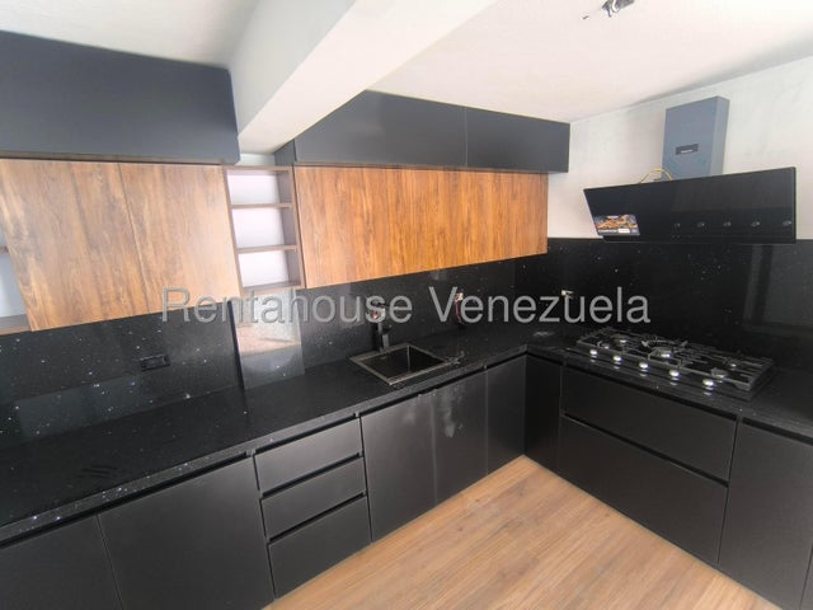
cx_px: 406
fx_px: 376
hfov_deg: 94.5
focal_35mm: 16
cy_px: 305
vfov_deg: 78.1
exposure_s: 1/50
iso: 50
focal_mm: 1.65
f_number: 2.2
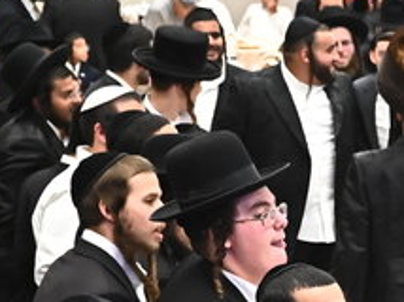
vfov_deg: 9.6
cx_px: 787
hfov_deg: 11.8
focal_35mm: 151
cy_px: 416
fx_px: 1760
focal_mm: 24
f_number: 3.5
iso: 2500
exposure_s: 1/200
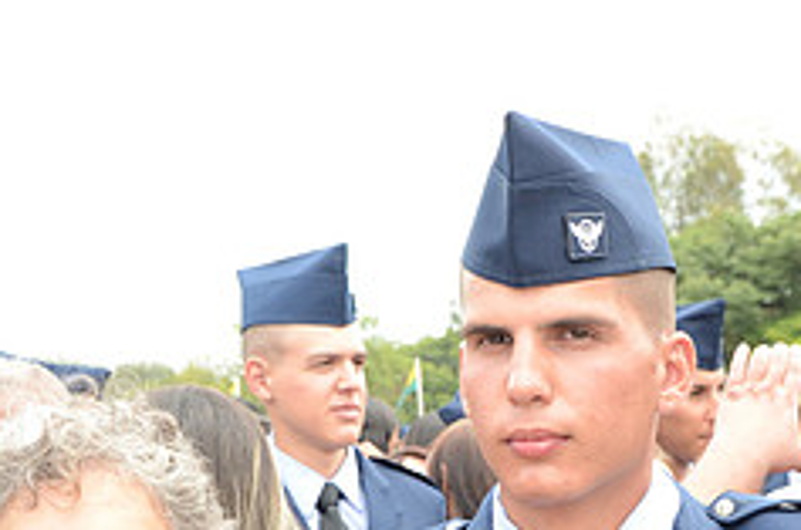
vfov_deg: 13.4
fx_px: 2203
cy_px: 621
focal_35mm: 99
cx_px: 575
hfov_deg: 20.5
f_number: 6.3
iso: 320
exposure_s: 1/250
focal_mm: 27
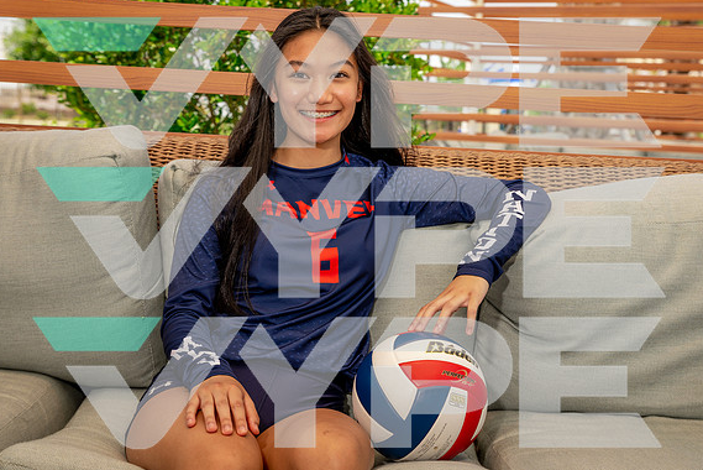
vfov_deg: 25.5
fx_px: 1035
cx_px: 351
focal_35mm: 53
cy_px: 233
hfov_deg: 37.5
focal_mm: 52
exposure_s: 1/125
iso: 100
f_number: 5.6
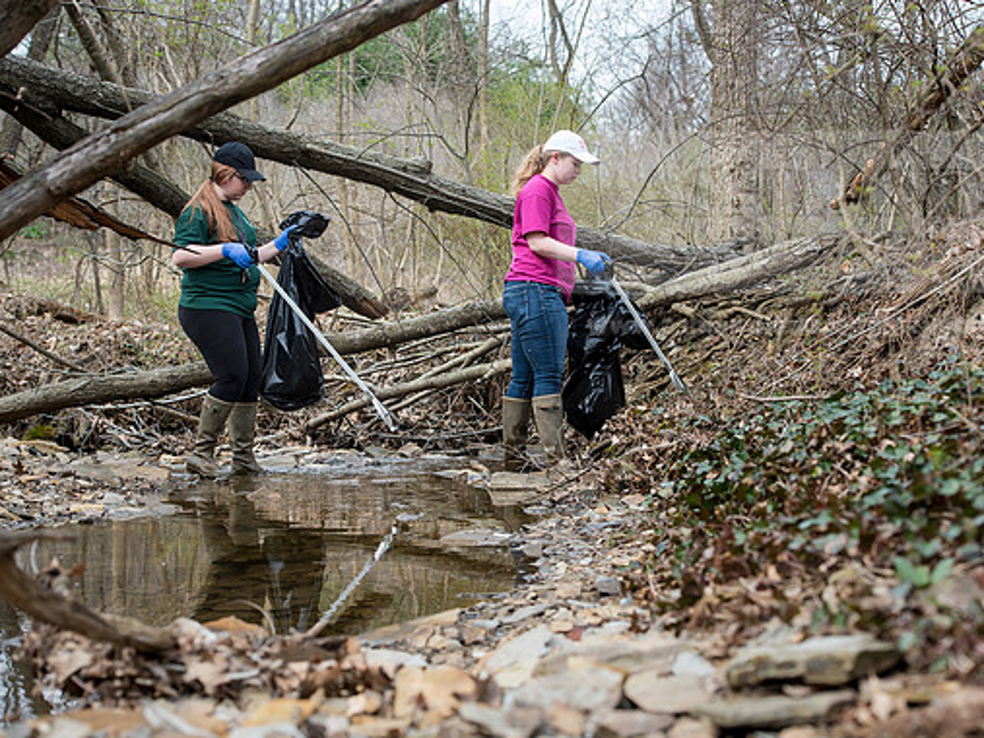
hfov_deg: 22.3
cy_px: 366
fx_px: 2501
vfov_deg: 16.8
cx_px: 499
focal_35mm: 88
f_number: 6.3
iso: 250
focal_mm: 80
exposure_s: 1/320
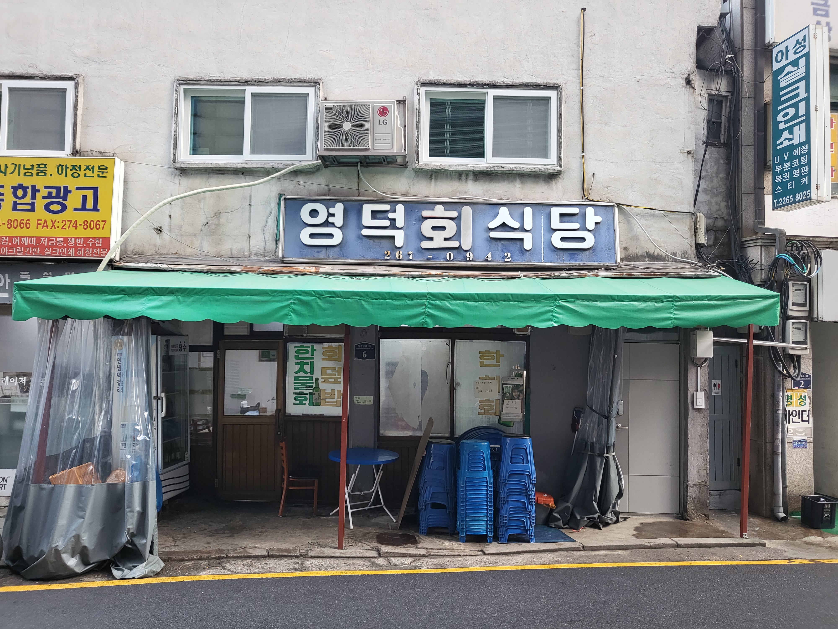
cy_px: 314
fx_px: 629
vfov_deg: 53.1
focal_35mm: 26
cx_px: 419
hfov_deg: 67.3
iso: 160
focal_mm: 4.25
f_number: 1.8
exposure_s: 1/119
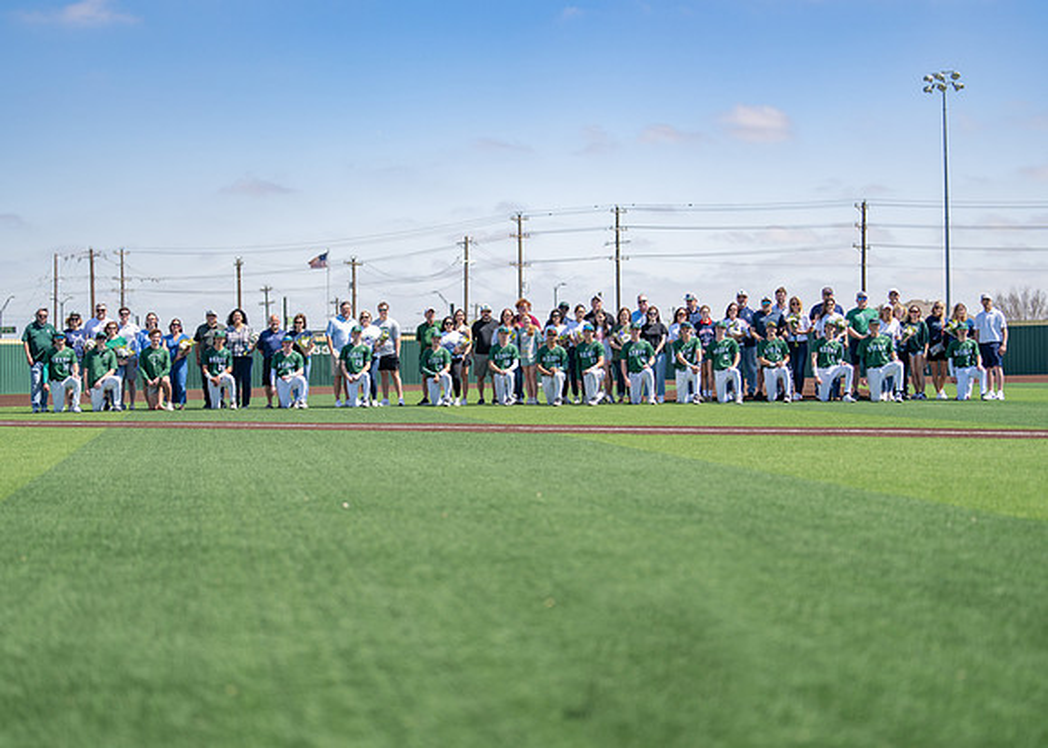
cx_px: 518
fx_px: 1622
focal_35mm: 54
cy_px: 378
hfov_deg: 35.8
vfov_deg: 26.0
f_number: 1.3
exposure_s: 1/6400
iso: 100
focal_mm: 50
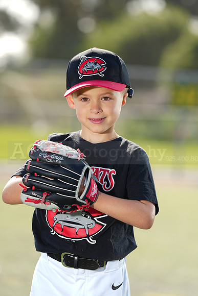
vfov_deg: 10.3
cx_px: 99
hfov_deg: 6.9
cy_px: 148
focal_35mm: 200
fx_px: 1649
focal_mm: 200
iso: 64
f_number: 4.5
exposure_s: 1/250
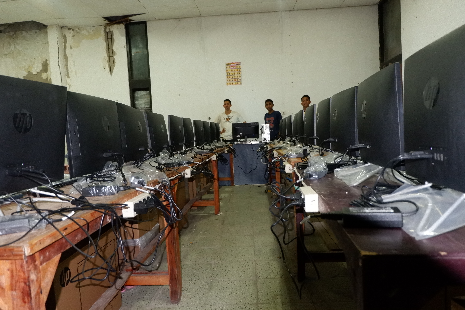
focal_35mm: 24
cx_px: 232
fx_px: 310
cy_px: 155
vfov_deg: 53.1
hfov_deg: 73.7
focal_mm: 16
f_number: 3.5
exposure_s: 1/34
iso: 3200
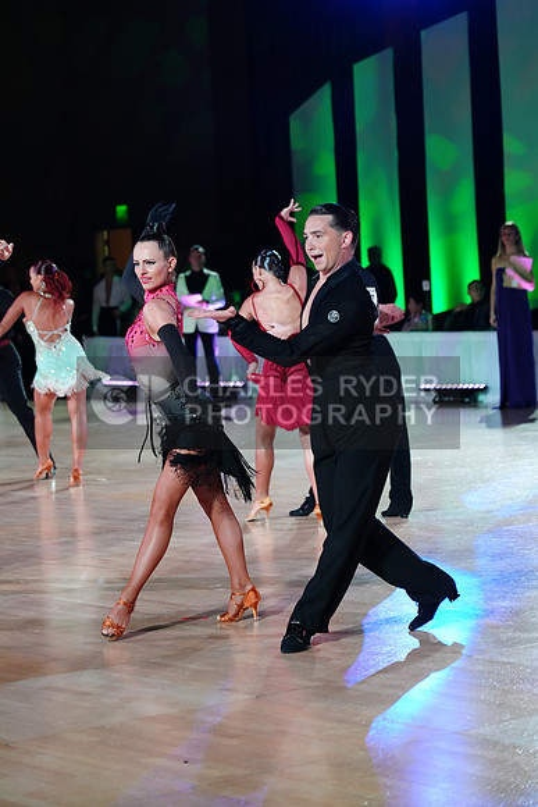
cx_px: 269
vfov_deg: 19.5
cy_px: 404
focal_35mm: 105
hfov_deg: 13.0
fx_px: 2352
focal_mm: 105
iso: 3200
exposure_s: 1/320
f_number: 4
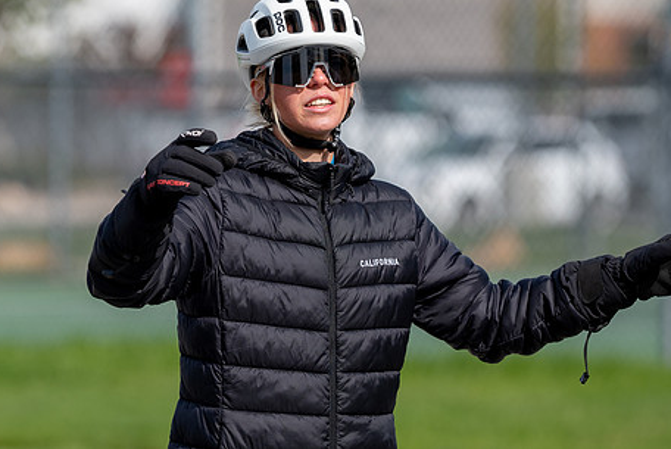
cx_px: 231
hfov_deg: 4.7
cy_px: 166
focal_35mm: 435
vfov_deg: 3.2
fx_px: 8115
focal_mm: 165
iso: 200
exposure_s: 1/3200
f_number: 2.8
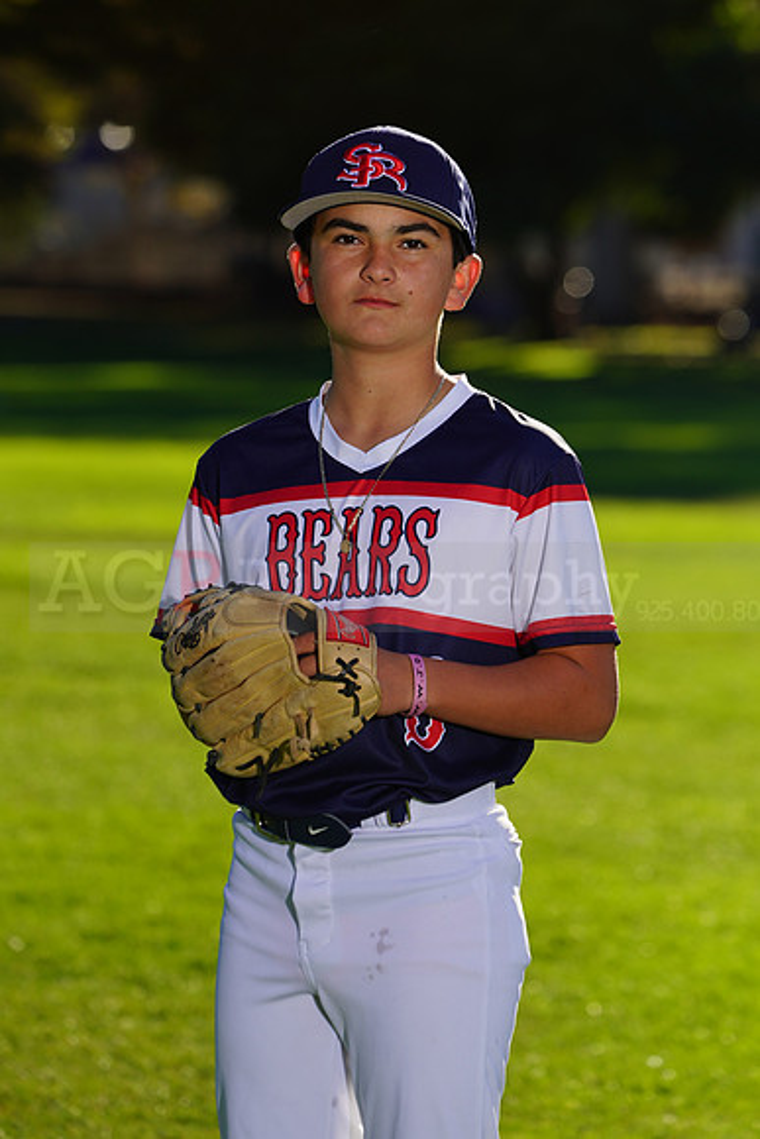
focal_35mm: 300
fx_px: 9494
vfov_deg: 6.9
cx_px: 380
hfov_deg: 4.6
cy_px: 570
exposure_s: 1/250
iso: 100
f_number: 9
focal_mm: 300
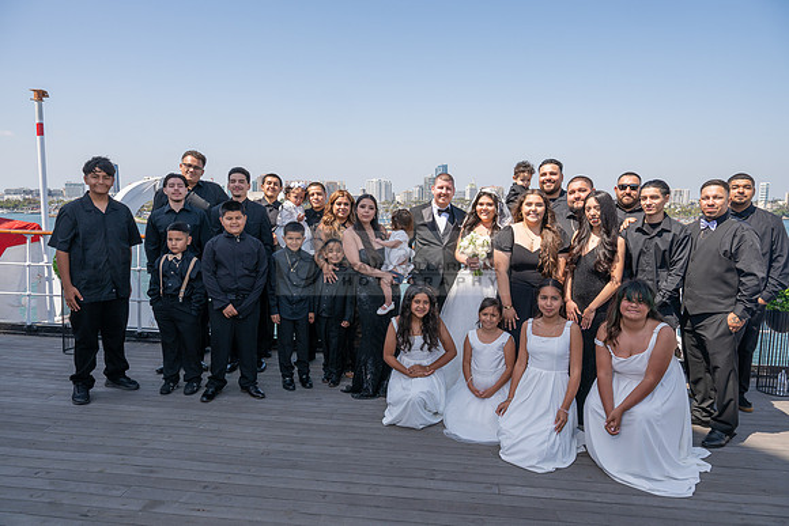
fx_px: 526
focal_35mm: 24
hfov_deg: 73.7
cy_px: 263
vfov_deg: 53.2
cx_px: 394
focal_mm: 24
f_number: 10
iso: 200
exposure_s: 1/200
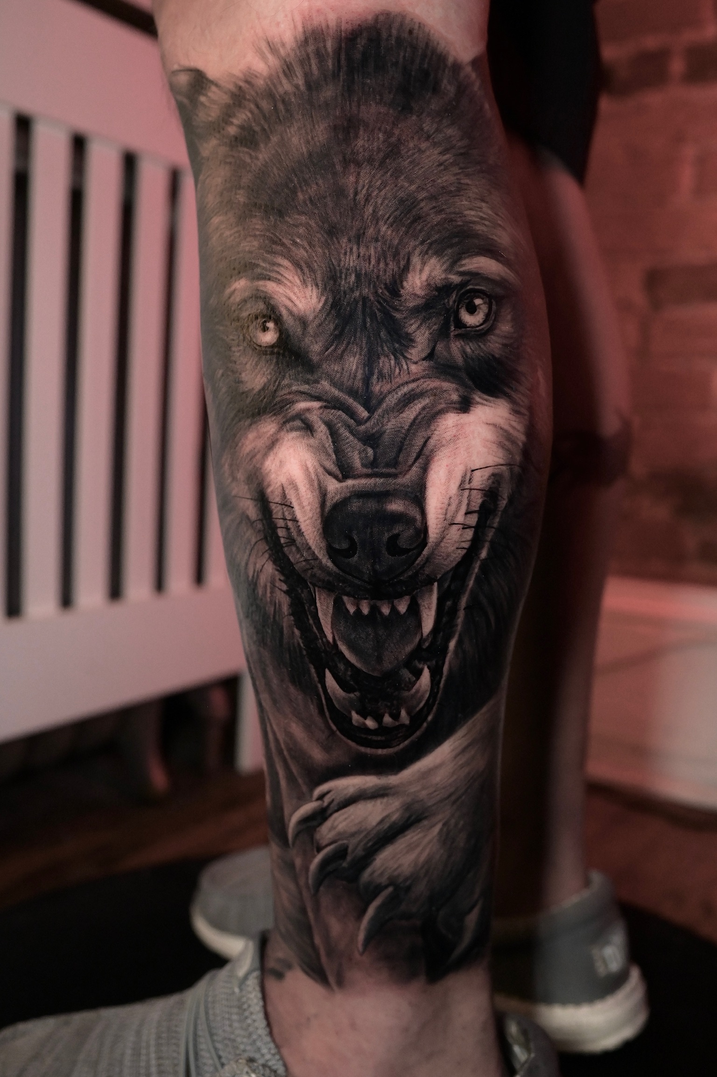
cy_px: 538
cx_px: 358
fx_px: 1047
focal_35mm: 35
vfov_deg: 54.5
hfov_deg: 37.8
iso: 6400
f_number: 4.5
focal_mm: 35
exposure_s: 1/1000
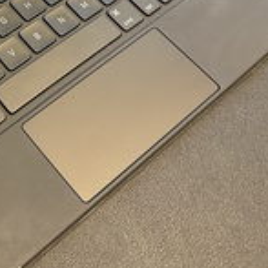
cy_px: -109
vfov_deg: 21.1
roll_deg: -6.8
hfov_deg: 22.7
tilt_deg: -43.5
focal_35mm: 72
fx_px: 631
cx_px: -19
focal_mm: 6.86
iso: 160
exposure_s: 1/50
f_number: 1.78
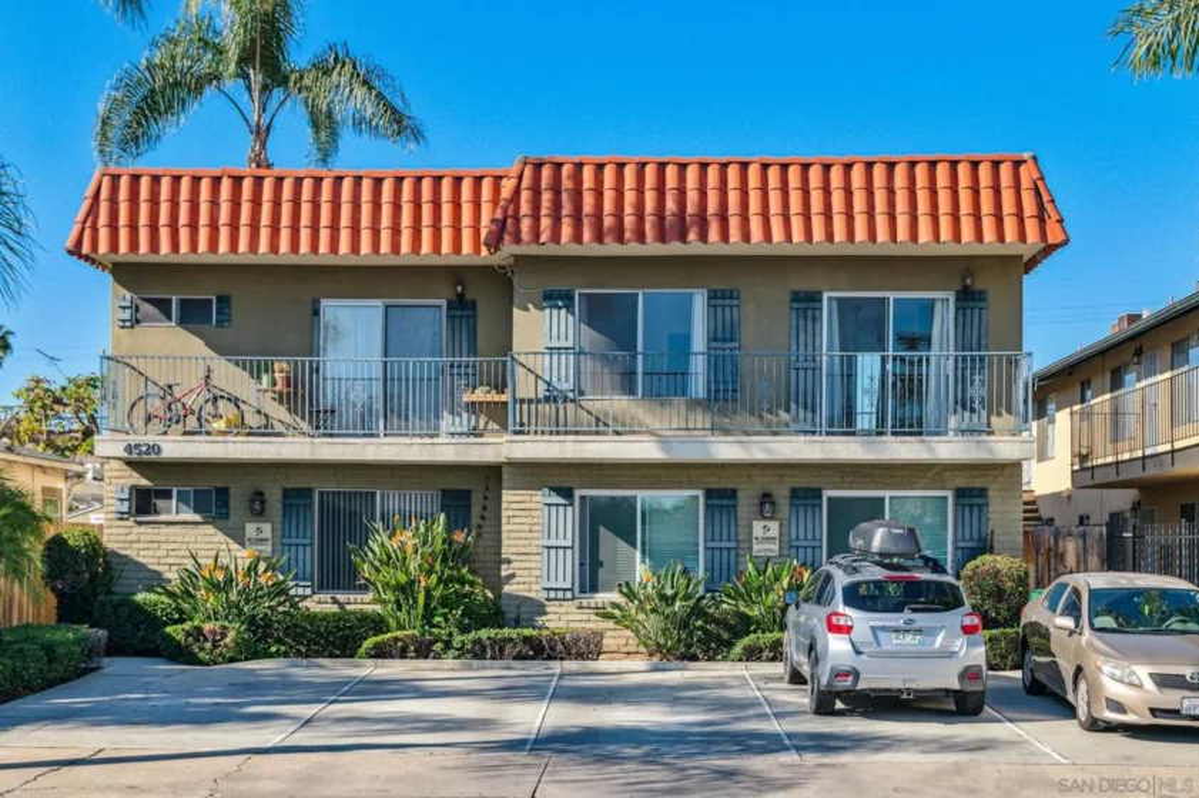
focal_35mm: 50
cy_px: 399
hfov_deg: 39.6
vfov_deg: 27.0
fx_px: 1665
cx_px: 600
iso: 800
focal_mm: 50
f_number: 8
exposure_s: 1/2000
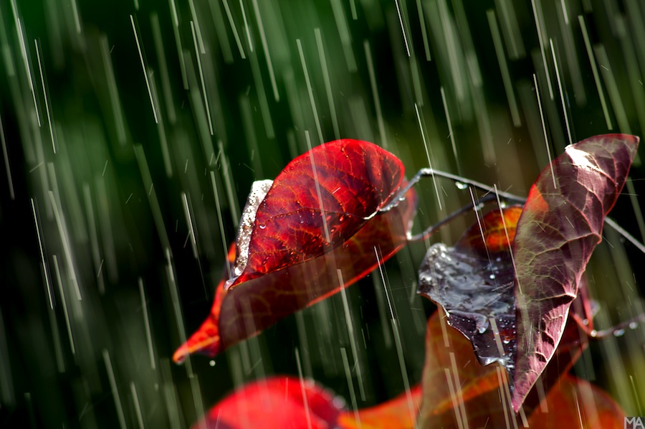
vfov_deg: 5.4
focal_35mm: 255
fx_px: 4564
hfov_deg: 8.1
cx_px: 322
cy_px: 214
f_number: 22
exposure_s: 1/100
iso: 100
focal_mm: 170
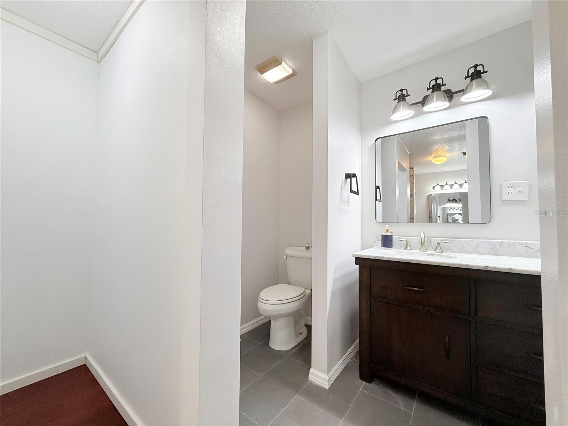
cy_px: 213
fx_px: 230
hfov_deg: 102.1
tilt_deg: +3.0
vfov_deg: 85.7
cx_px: 284
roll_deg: -0.8
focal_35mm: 14
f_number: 2.2
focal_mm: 2.22
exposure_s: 1/120
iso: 160
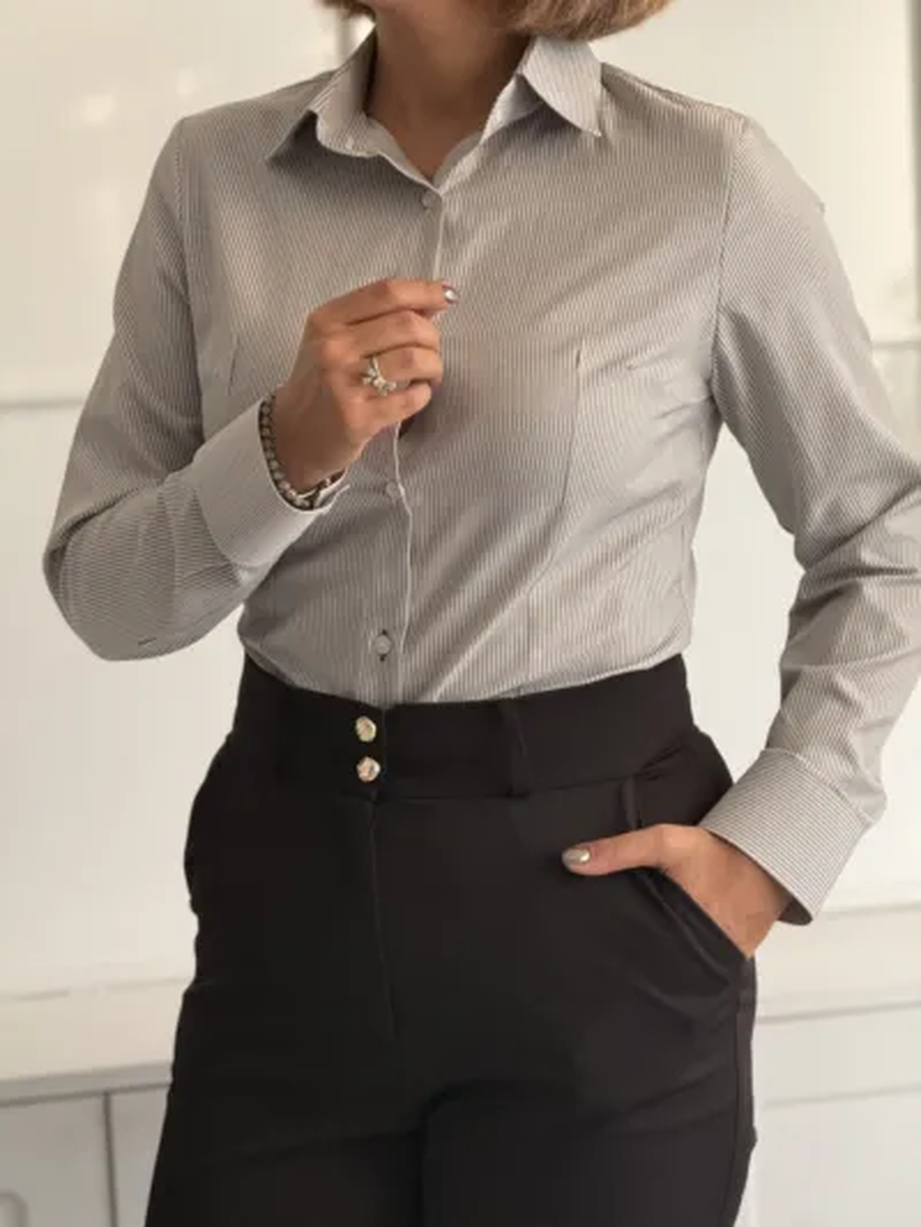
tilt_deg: -6.7
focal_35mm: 120
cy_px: 614
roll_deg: +3.0
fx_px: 4255
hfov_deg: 12.4
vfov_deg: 16.4
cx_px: 460
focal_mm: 15.66
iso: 250
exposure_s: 1/66
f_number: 2.8
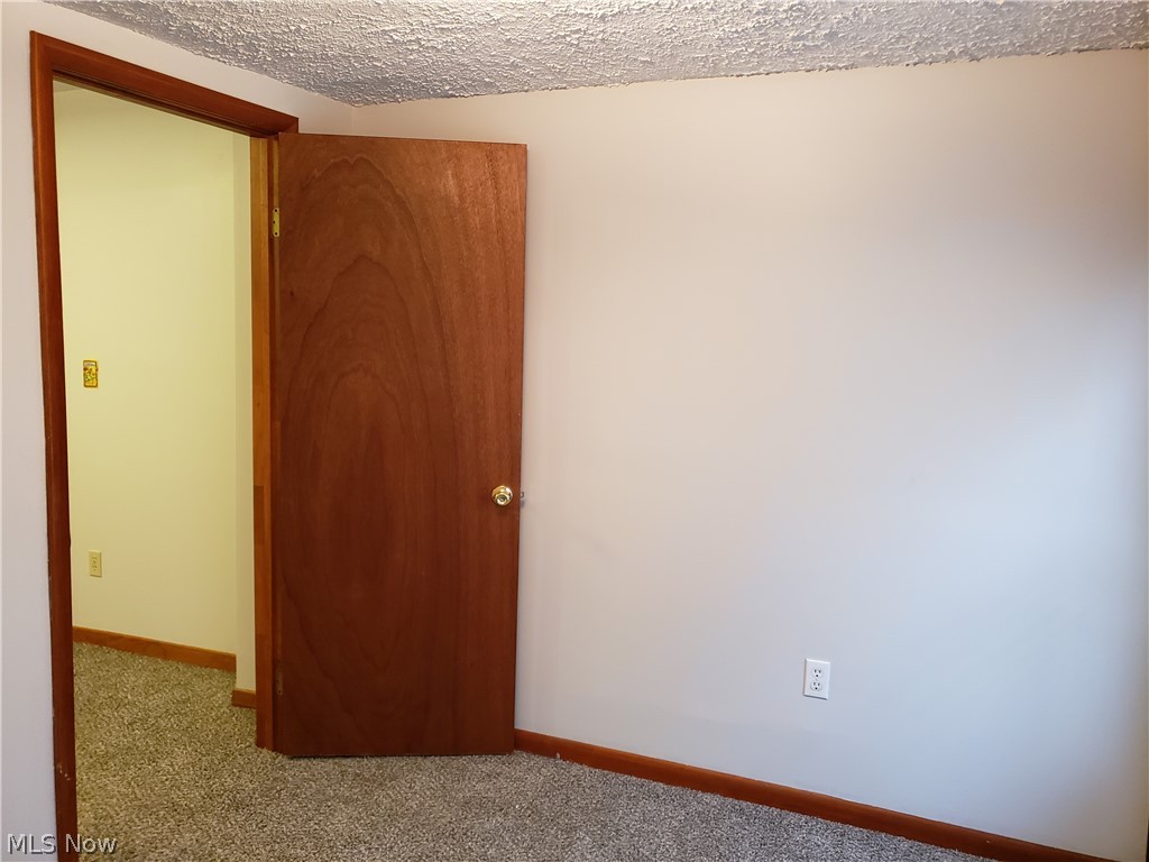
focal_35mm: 26
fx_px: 863
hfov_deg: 67.3
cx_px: 574
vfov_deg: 53.1
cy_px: 431
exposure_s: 1/20
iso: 250
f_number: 1.5
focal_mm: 4.3
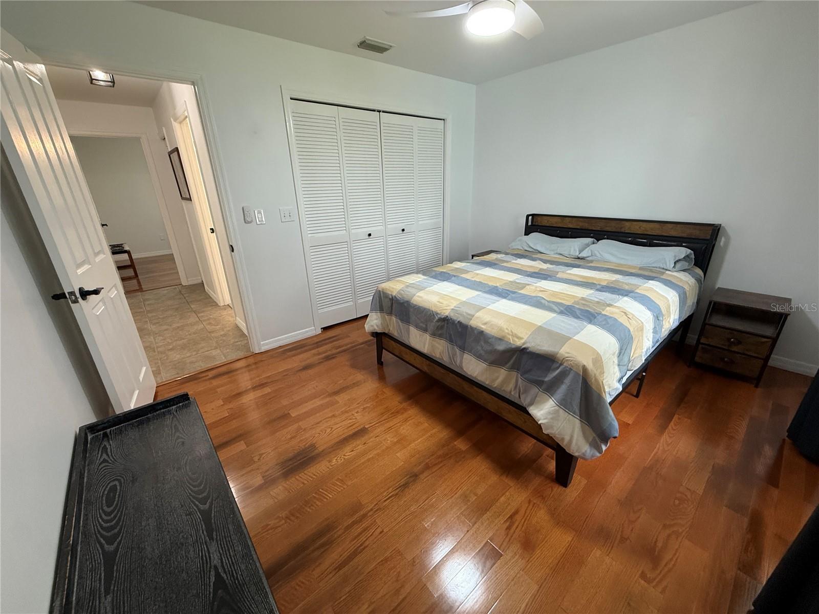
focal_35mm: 14
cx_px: 410
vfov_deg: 85.7
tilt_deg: -20.5
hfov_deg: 102.1
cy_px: 307
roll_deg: +1.7
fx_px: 331
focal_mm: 2.22
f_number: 2.2
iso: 320
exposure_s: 1/120
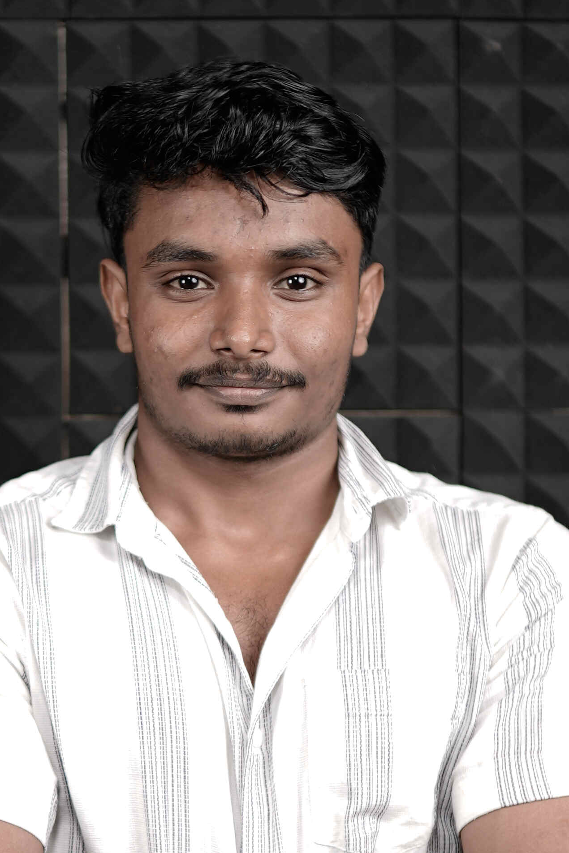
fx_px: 2205
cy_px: 561
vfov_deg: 21.8
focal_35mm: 93
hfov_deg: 14.7
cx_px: 175
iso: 64
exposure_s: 1/50
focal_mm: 30
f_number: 1.4
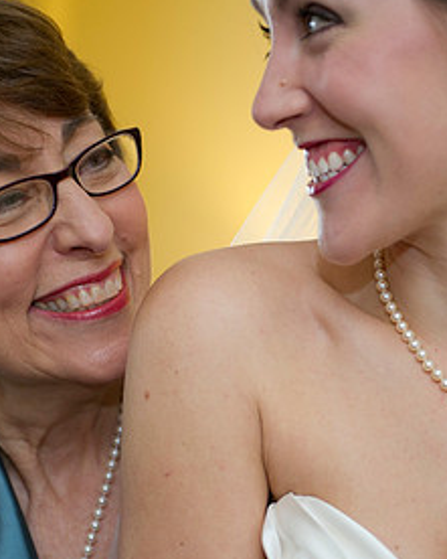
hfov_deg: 11.2
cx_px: 251
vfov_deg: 14.0
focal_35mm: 138
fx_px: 2281
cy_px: 284
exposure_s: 1/125
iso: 640
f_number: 2.8
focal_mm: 70
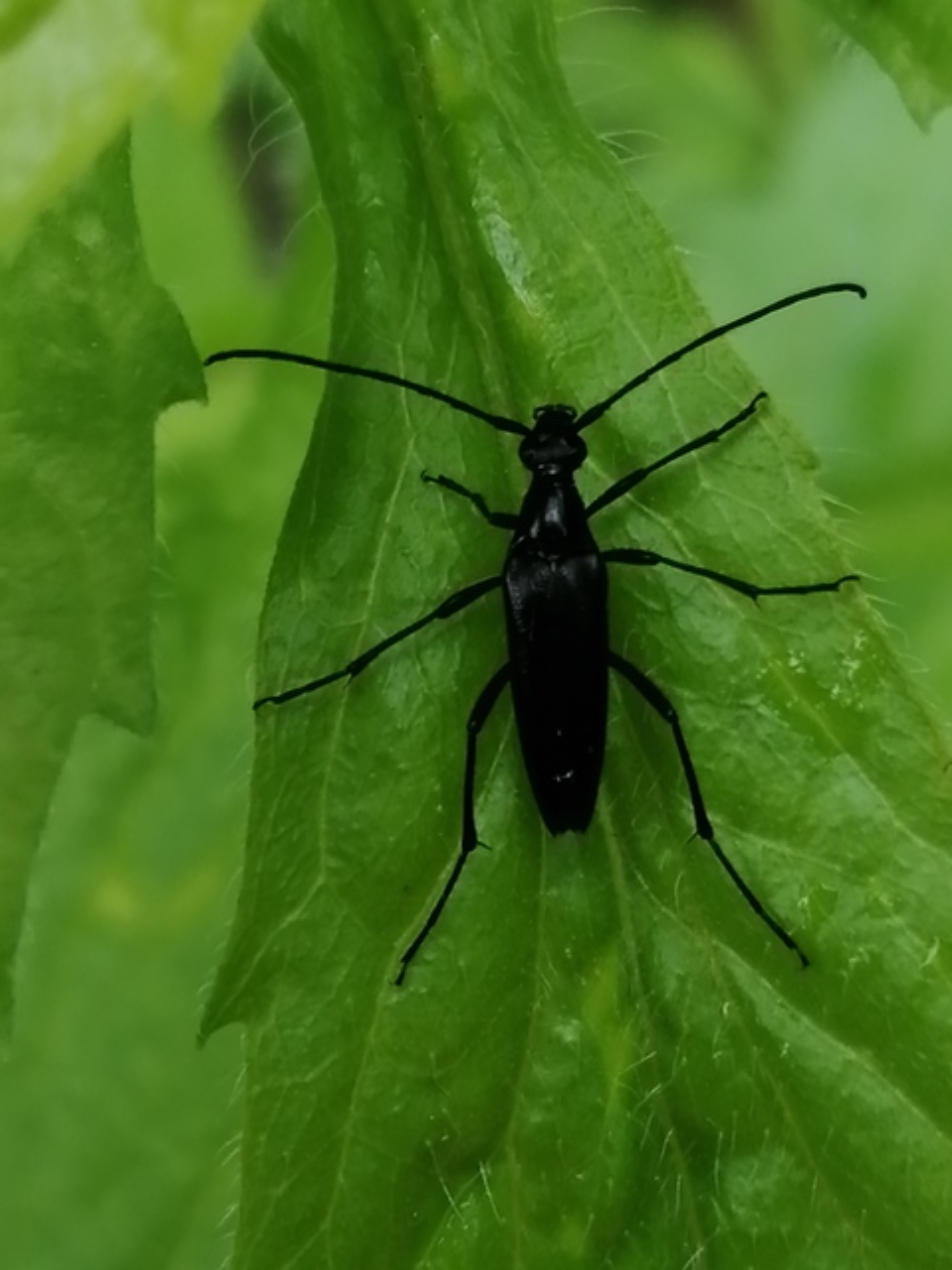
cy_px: 635
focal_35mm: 104
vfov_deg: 18.9
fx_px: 3814
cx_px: 476
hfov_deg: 14.2
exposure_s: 1/293
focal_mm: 3.46
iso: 50
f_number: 1.8
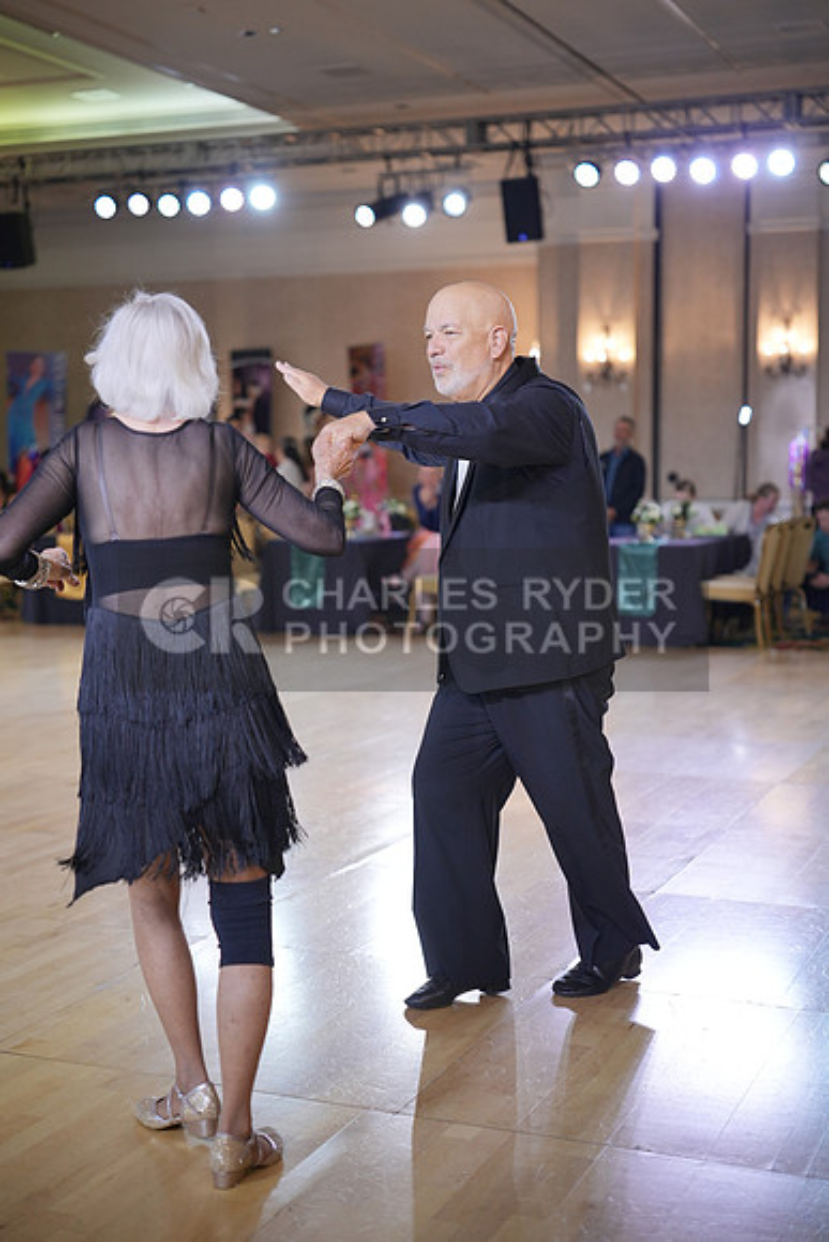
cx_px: 414
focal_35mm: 50
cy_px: 621
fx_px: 1726
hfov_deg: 27.0
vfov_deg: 39.6
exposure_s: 1/500
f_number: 2
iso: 800
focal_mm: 50
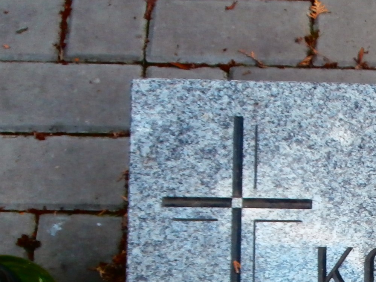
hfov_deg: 19.9
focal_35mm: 90
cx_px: 498
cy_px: 331
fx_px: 978
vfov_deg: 15.8
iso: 100
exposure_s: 1/200
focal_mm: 5.36
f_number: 3.5
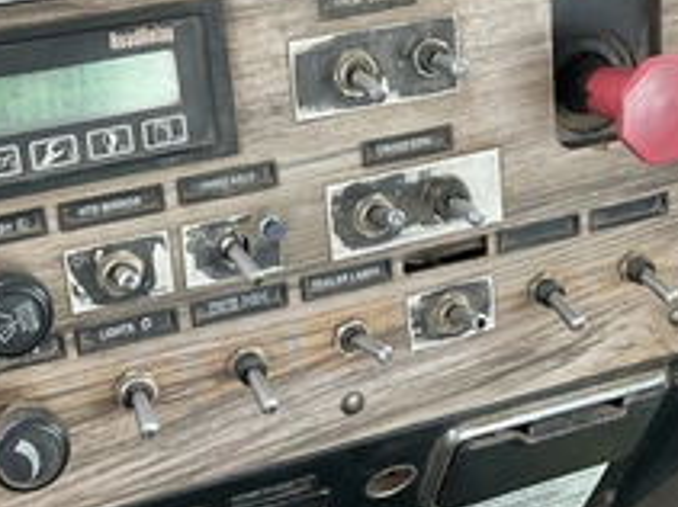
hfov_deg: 34.5
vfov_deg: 26.0
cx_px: 212
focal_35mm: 55
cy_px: 99
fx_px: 1077
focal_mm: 3
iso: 64
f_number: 1.8
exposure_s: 1/79
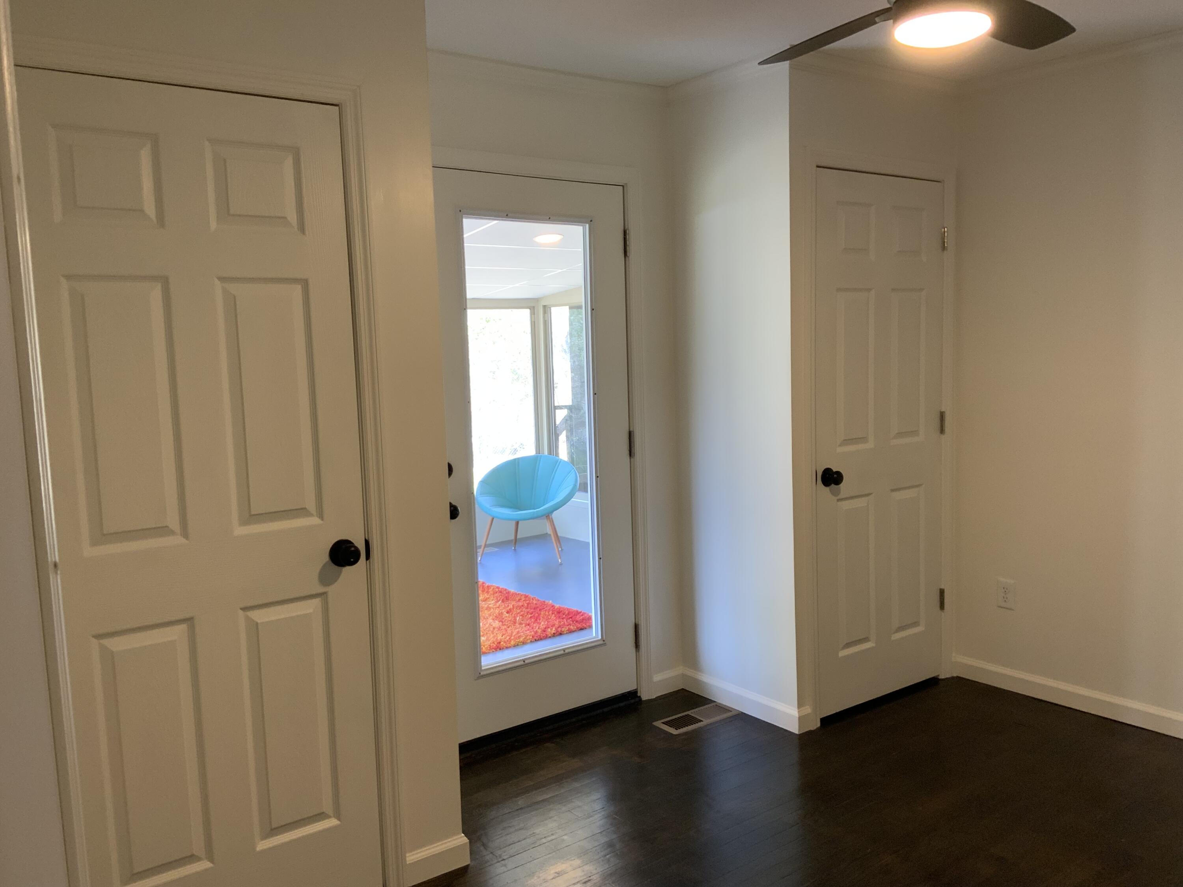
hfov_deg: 61.7
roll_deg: +1.3
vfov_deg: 48.2
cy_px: 444
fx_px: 991
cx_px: 592
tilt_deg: -6.1
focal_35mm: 29
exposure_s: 1/60
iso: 100
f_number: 1.8
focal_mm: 3
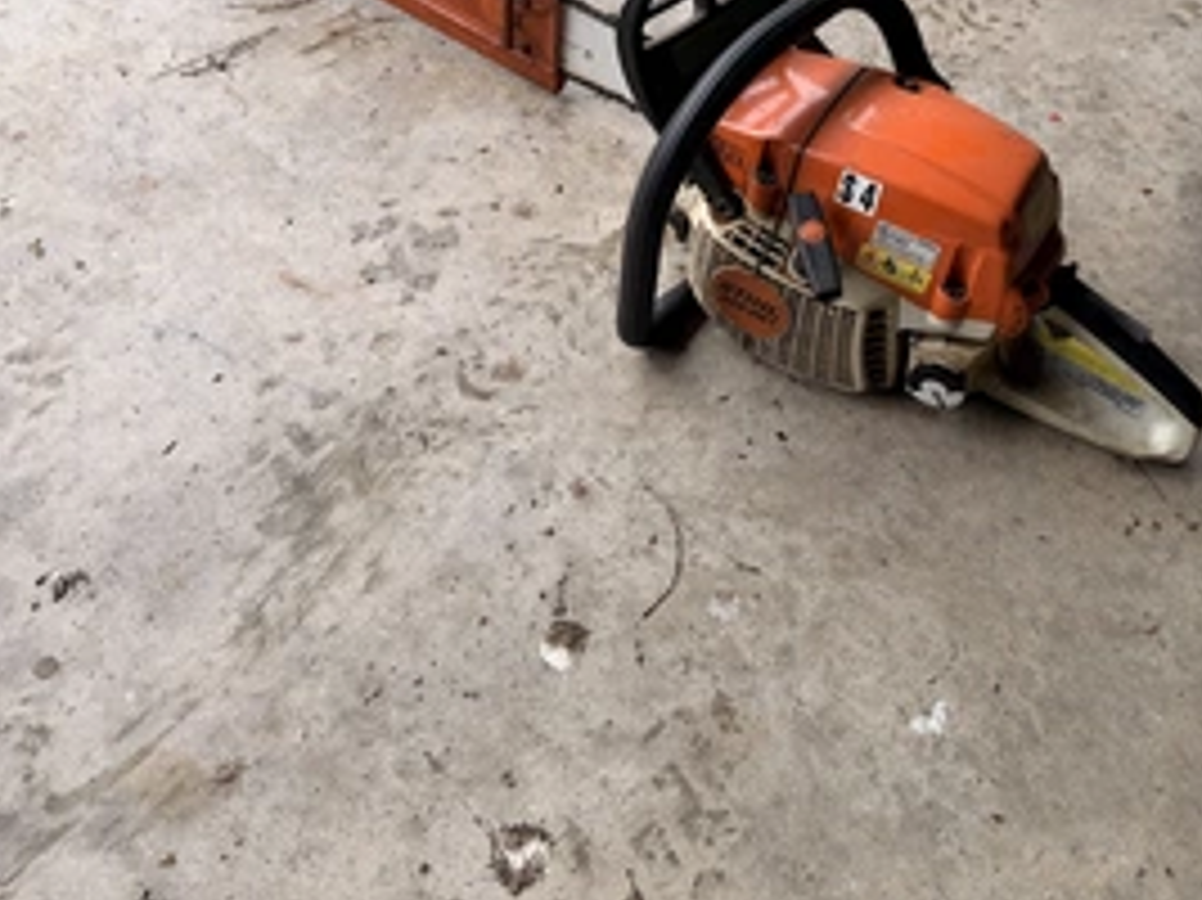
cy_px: 256
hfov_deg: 50.6
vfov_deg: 38.9
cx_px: 788
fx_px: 1249
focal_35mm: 36
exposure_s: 1/269
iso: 64
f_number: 1.78
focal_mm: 6.76
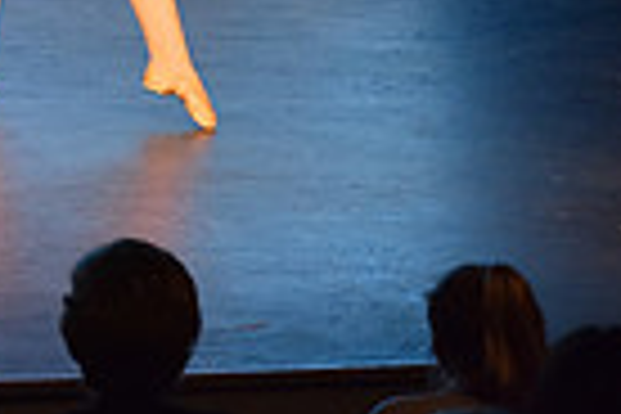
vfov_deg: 3.2
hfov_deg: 4.8
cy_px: -322
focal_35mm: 421
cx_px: -562
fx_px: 7262
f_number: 4
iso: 2000
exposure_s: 1/160
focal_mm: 100
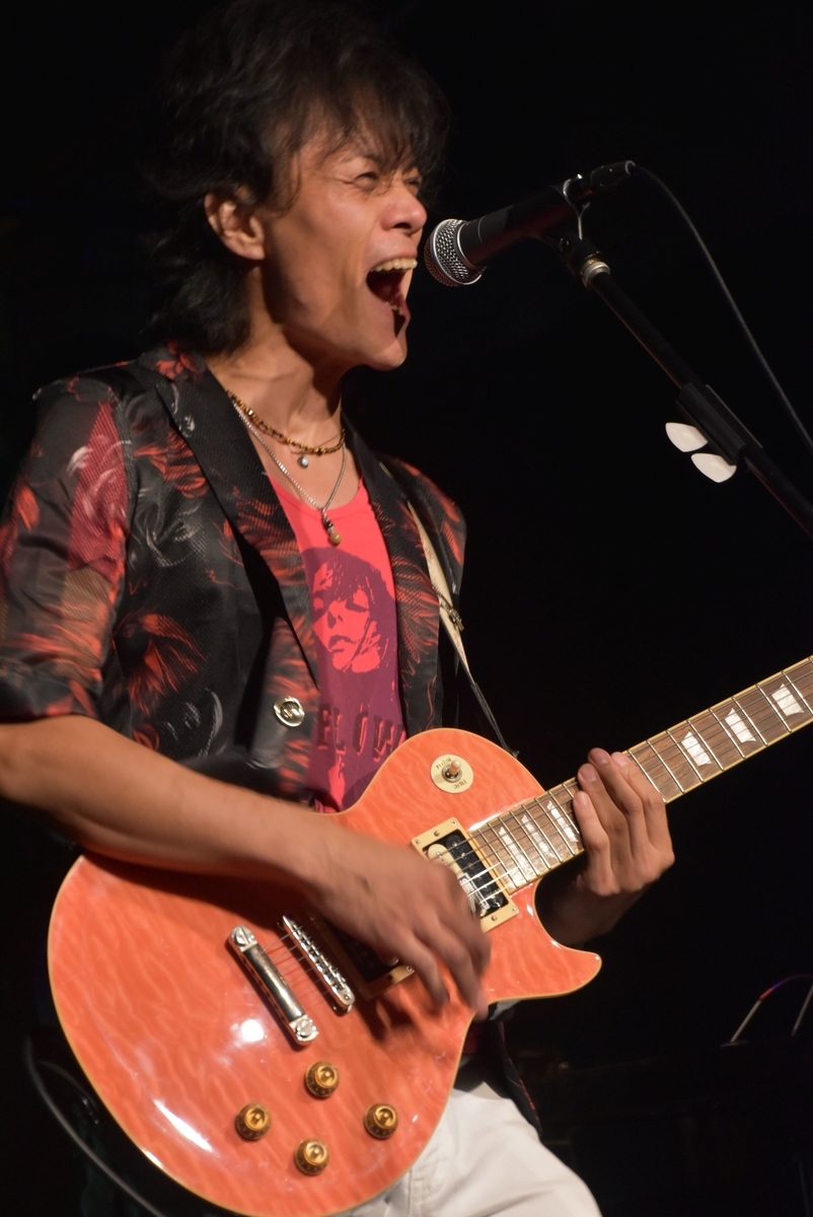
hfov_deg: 10.6
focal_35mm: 129
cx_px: 406
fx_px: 4362
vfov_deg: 15.9
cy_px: 608
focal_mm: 86
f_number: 5.6
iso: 1600
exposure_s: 1/60
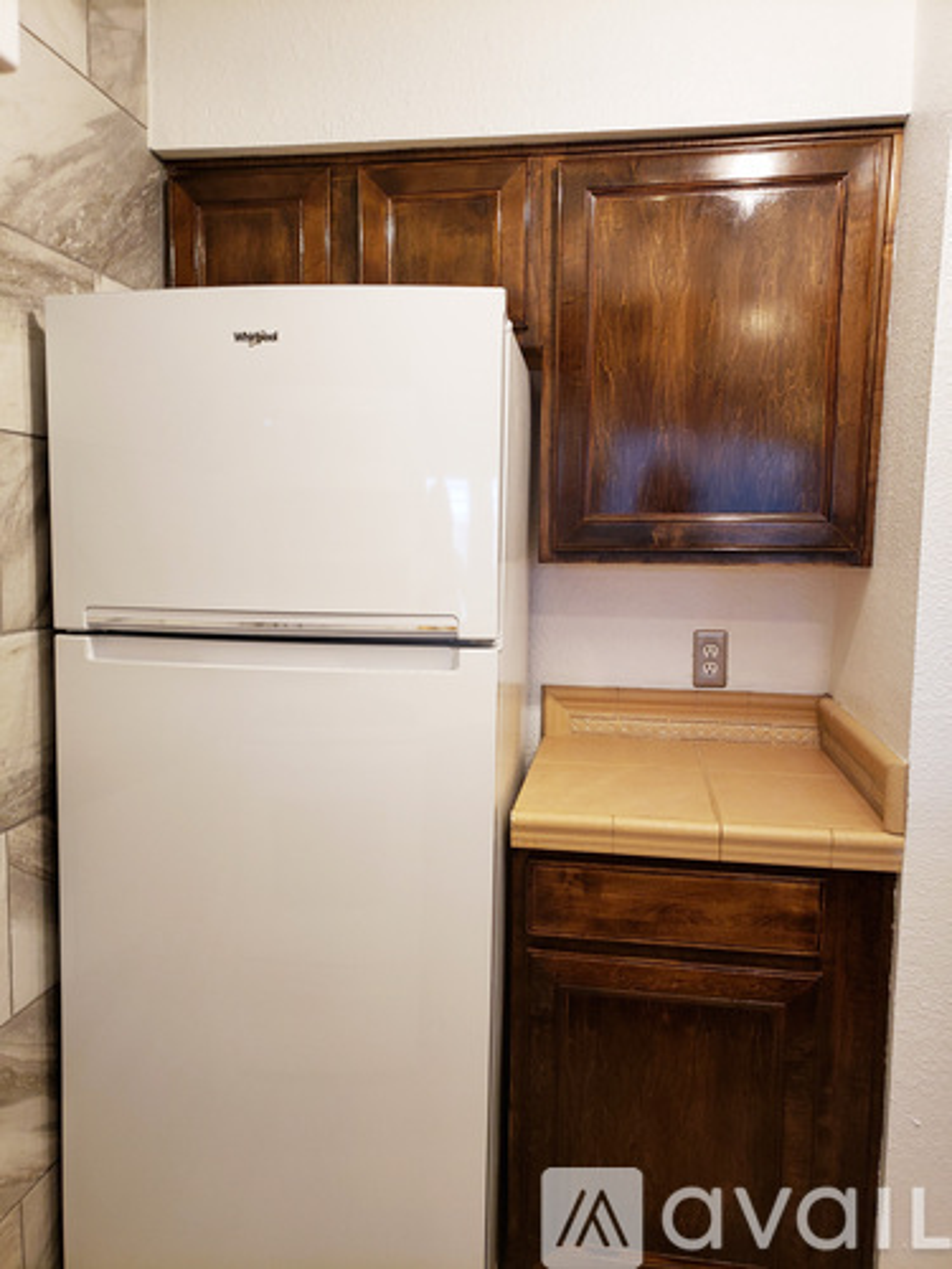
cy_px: 634
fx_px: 953
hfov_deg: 53.1
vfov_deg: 67.3
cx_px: 476
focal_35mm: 26
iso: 160
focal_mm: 4.3
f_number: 2.4
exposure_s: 1/60
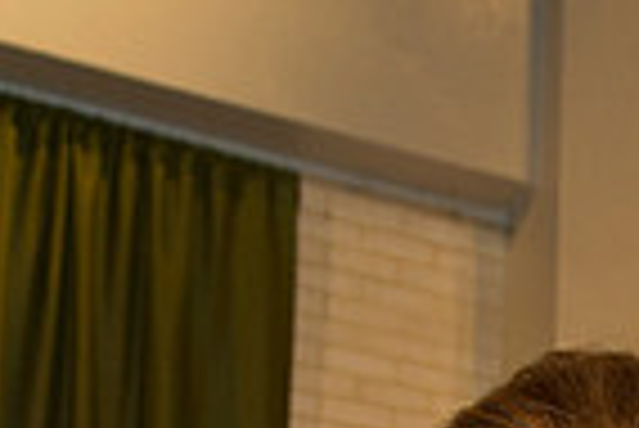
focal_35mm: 98
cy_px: 833
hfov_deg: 20.2
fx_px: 1741
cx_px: 621
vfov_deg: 12.5
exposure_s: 1/125
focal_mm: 24
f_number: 5
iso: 1250
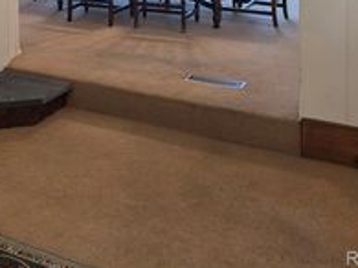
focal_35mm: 59
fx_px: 610
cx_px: -24
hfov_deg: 29.8
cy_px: -73
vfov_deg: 22.4
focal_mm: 6.3
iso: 500
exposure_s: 1/120
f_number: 1.7
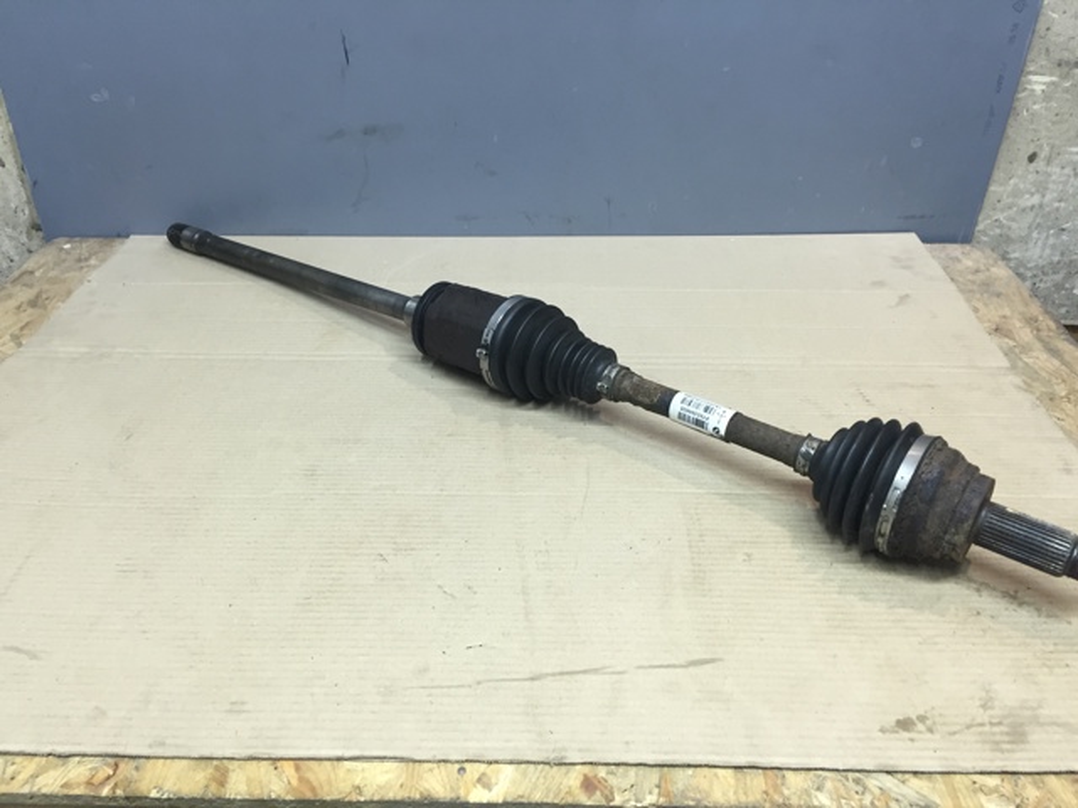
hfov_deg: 61.7
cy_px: 404
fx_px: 903
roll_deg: -1.2
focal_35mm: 29
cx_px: 539
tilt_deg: -34.1
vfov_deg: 48.2
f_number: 2.2
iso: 50
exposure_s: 1/33
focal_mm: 4.15
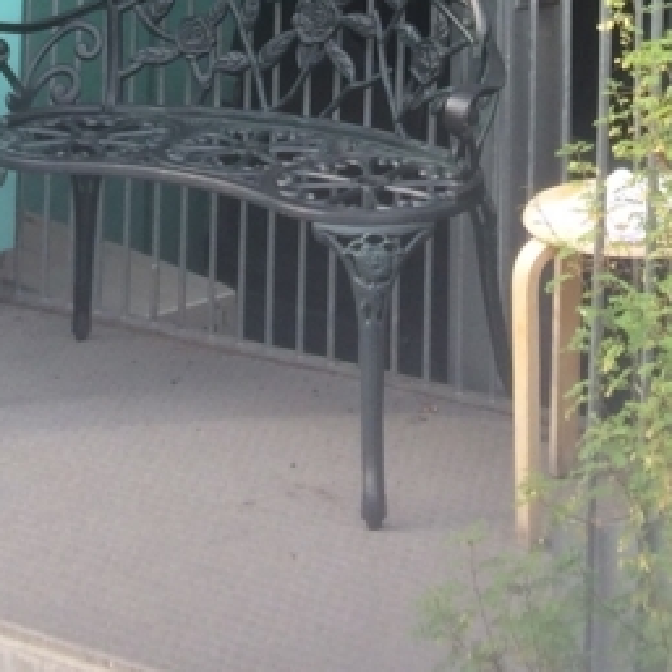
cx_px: 426
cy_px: -609
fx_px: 2240
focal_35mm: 102
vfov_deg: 14.6
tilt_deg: +3.9
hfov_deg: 17.0
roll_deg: +0.8
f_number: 2.2
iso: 32
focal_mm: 4.15
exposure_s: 1/125
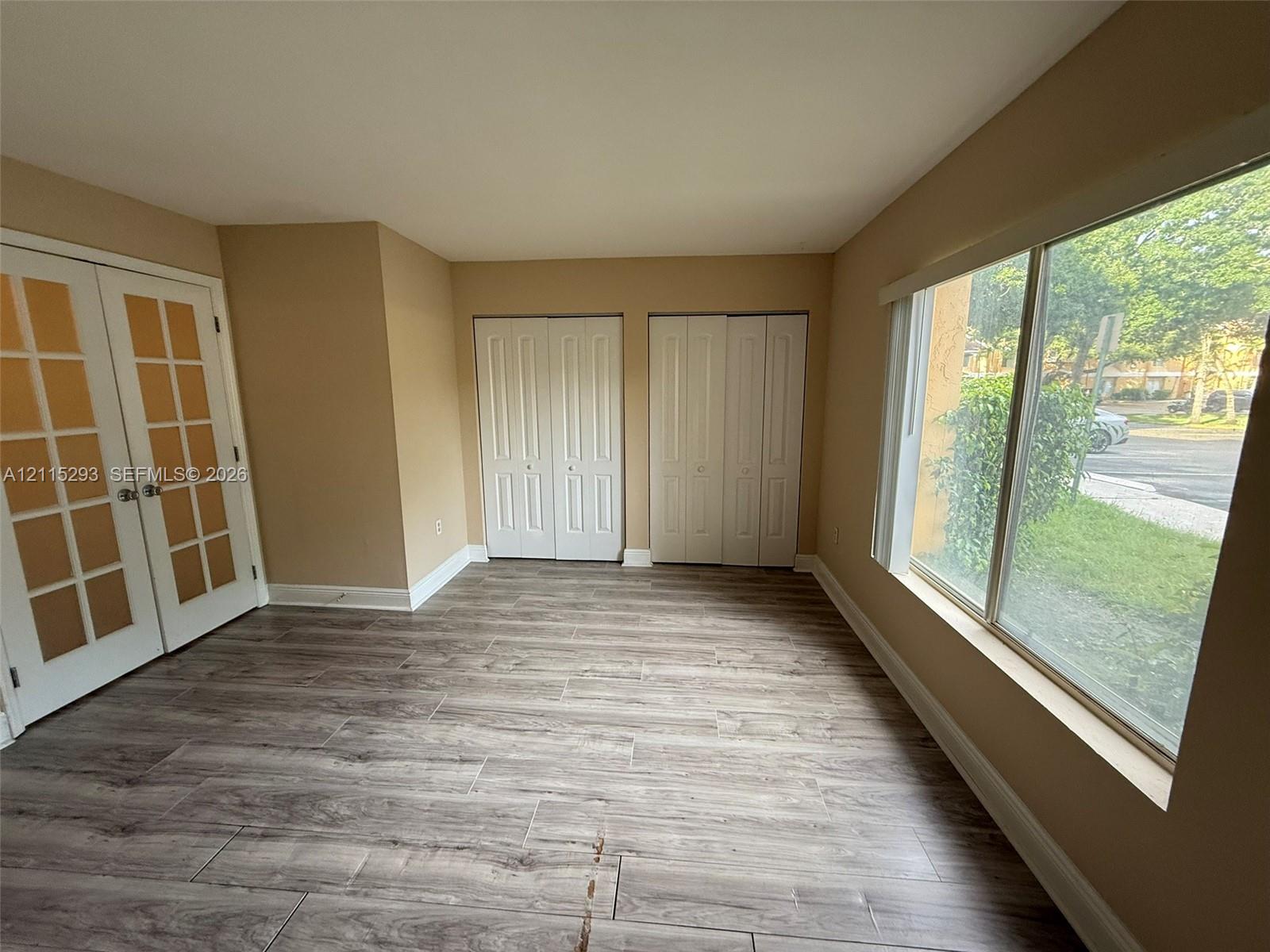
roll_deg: +0.2
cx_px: 635
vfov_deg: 85.7
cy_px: 476
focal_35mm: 14
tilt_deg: -8.1
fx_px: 514
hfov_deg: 102.1
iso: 200
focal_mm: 2.22
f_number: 2.2
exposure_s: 1/99
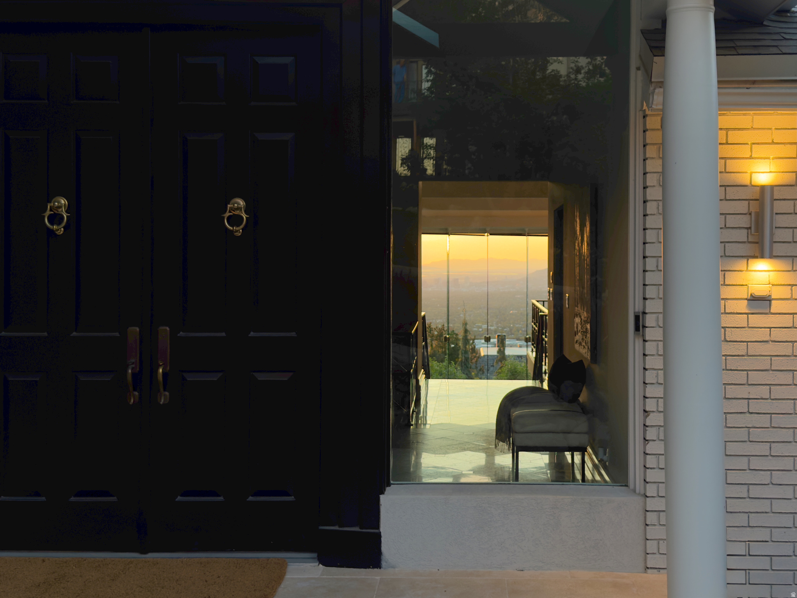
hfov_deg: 44.8
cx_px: 398
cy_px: 299
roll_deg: -0.4
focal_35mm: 42
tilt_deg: +0.0
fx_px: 967
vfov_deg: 34.3
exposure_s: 1/140
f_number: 1.78
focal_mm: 6.76
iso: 80
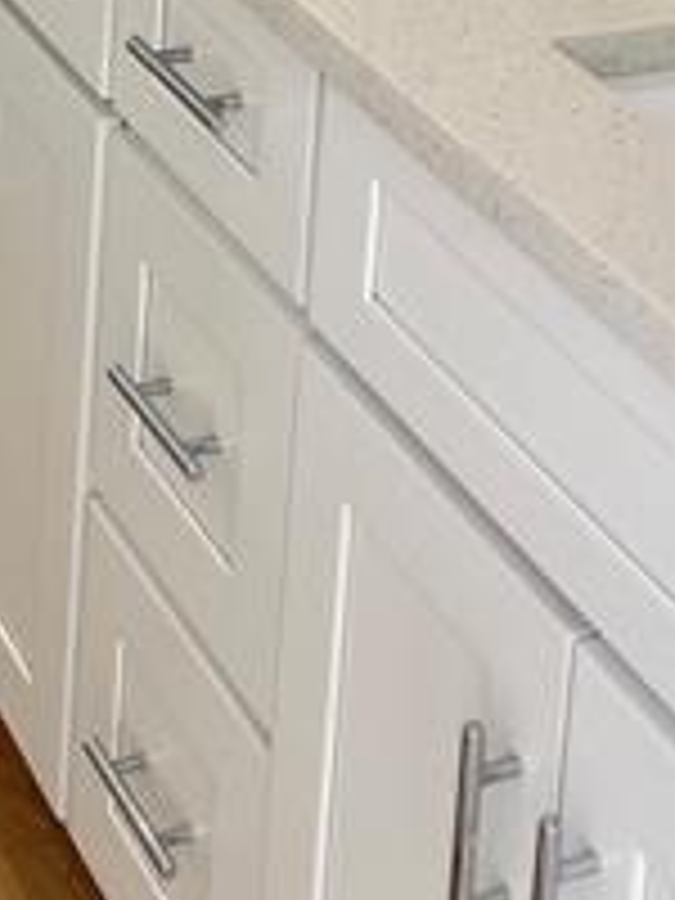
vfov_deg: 17.2
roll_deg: -3.6
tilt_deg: -10.4
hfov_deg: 14.7
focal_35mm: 100
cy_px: -540
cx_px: 140
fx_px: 2600
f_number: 1.6
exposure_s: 1/120
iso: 32
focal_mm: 4.2
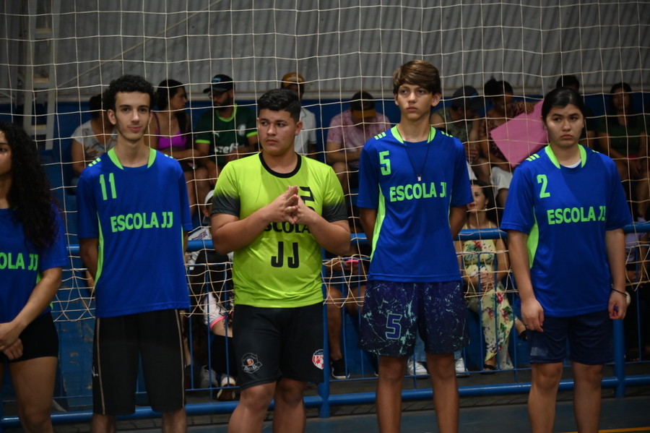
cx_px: 325
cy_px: 216
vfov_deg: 14.4
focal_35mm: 95
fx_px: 1714
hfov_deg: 21.5
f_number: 4
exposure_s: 1/100
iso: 3200
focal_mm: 95
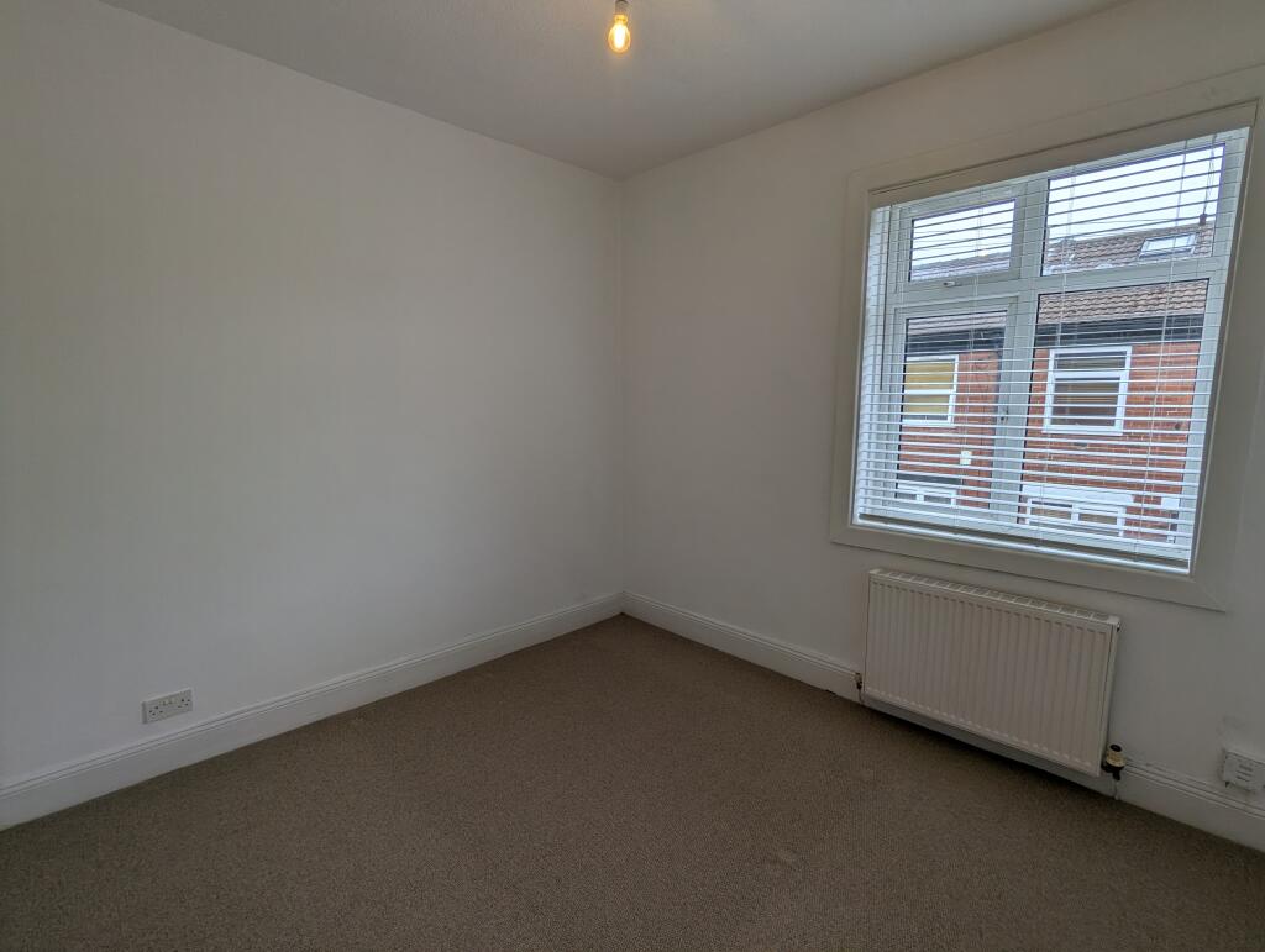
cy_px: 476
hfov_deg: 94.4
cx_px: 632
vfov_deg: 78.2
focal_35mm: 16
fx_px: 586
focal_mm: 2.35
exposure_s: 1/316
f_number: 2.2
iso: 51
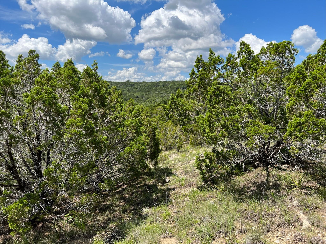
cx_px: 163
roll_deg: +0.1
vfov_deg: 53.0
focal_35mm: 26
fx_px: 245
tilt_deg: -5.1
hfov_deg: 67.3
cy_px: 122
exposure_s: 1/3704
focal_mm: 5.7
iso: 50
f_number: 1.5
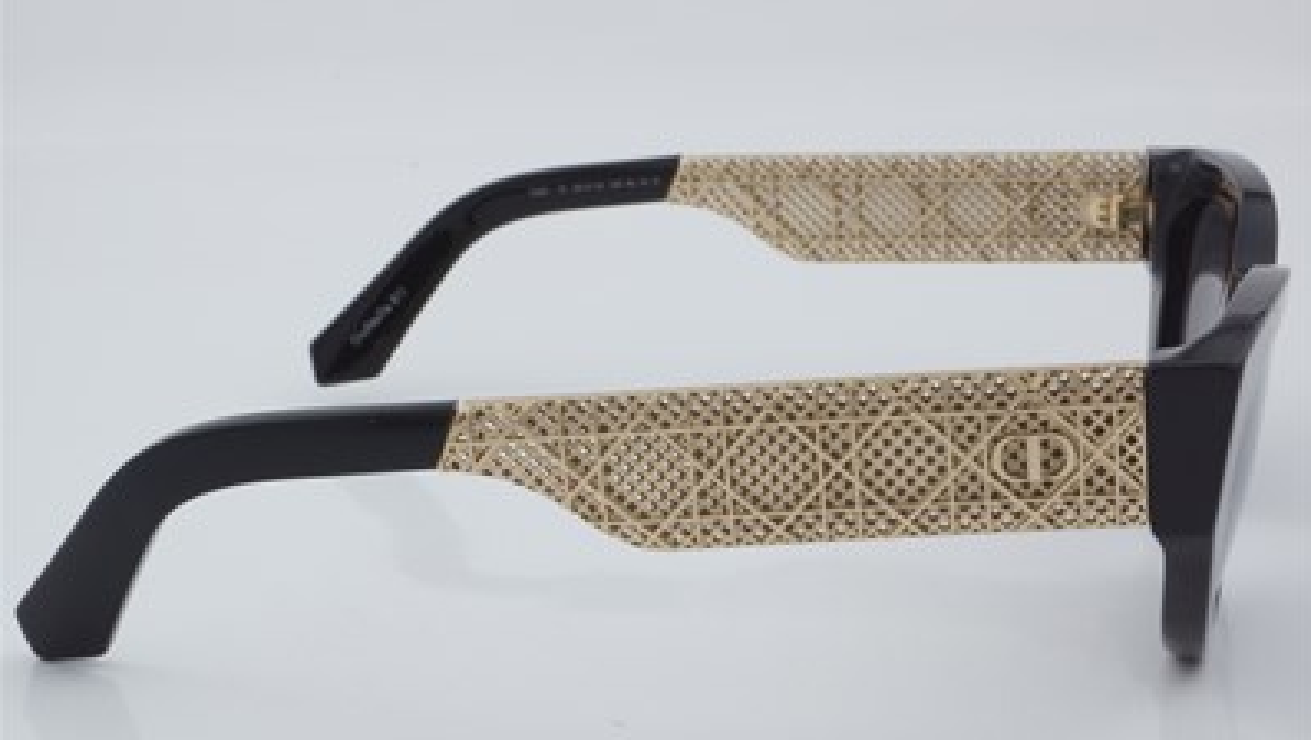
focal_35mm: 79
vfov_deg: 15.3
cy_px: 413
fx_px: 2748
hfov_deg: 26.8
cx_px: 657
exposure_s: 1/4
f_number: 29
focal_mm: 50
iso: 100
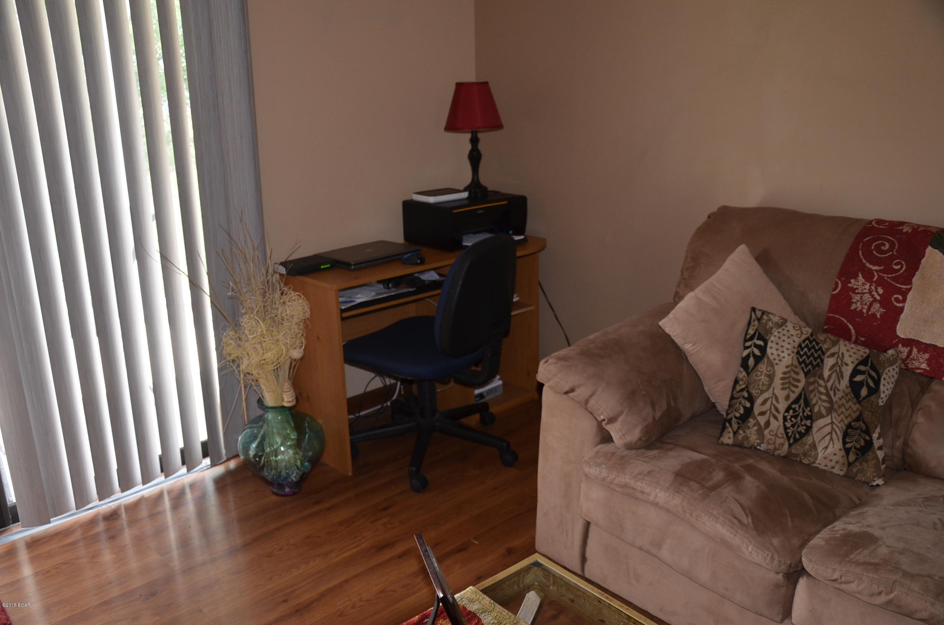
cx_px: 472
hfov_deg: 59.6
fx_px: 824
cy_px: 312
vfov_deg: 41.5
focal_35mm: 32
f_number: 3.8
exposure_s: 1/60
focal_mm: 21
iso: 450
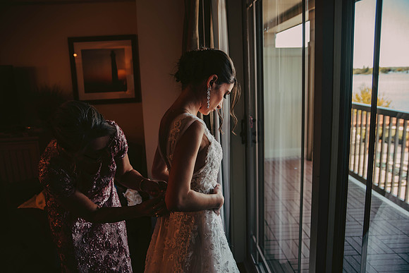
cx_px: 204
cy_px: 136
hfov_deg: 65.5
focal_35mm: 28
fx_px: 318
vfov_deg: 46.4
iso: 400
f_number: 2.8
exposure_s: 1/125
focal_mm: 28
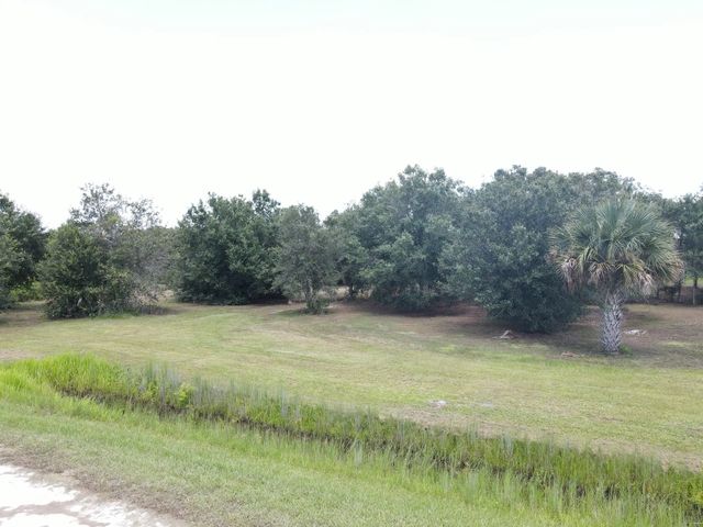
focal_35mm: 24
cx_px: 352
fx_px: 487
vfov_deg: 56.8
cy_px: 264
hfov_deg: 71.6
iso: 100
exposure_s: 1/100
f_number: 2.8
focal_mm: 4.5
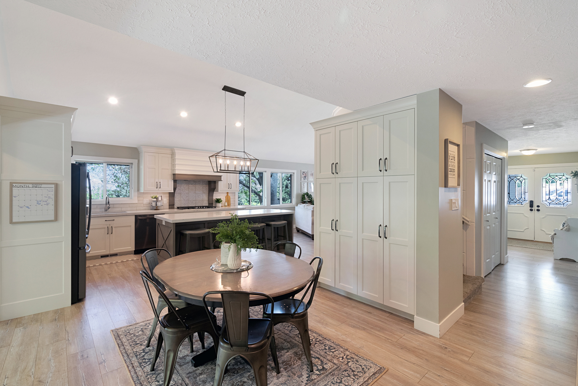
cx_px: 289
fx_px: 257
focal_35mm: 16
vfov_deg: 73.8
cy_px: 193
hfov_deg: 96.7
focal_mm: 16
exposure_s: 1/4
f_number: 9
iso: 800
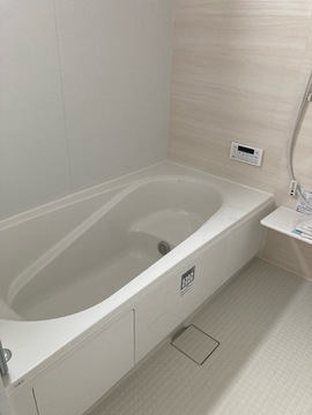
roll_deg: -1.7
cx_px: 156
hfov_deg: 49.7
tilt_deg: -26.5
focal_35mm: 28
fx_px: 336
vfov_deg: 63.4
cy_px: 208
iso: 125
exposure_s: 1/60
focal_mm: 3.99
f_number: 1.8
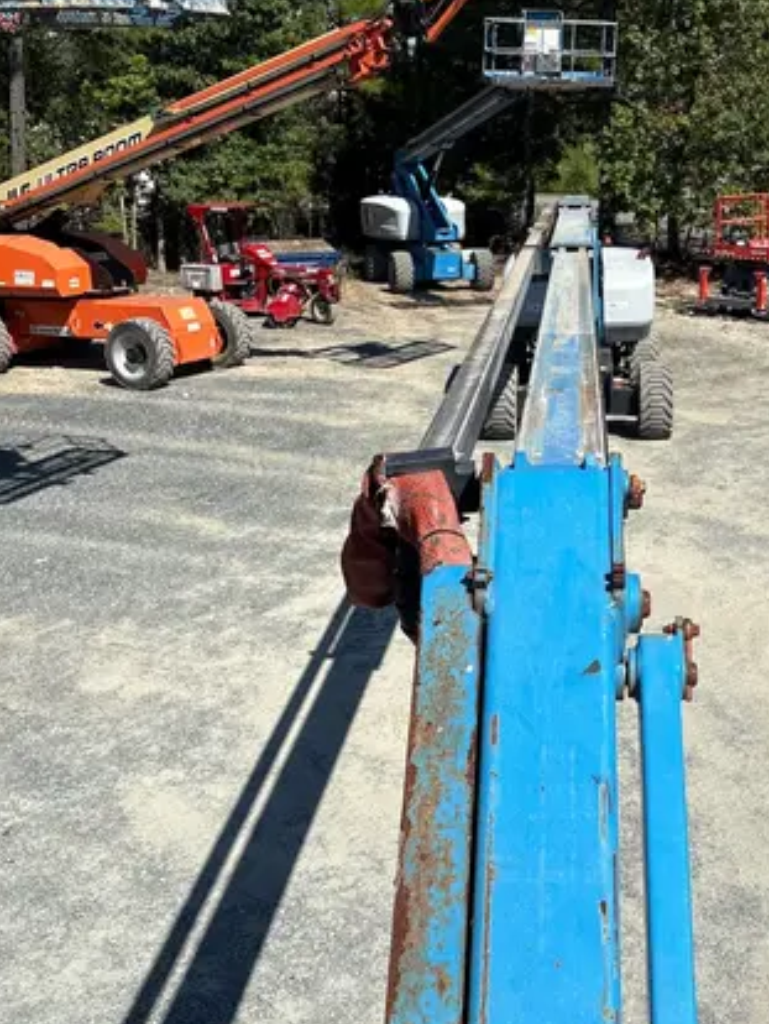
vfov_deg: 41.1
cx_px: 512
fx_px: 1361
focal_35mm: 46
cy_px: 444
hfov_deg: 31.3
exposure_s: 1/4065
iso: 50
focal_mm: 5.96
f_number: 1.6
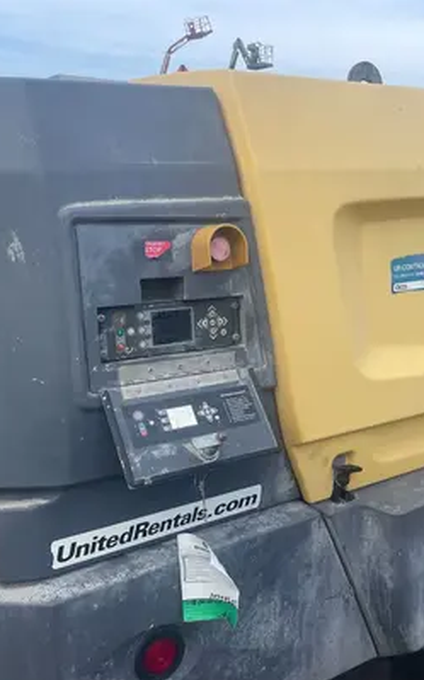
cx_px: 296
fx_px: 703
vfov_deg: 51.6
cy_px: 349
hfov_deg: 33.1
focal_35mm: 38
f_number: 1.6
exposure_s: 1/2053
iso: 32
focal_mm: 4.2
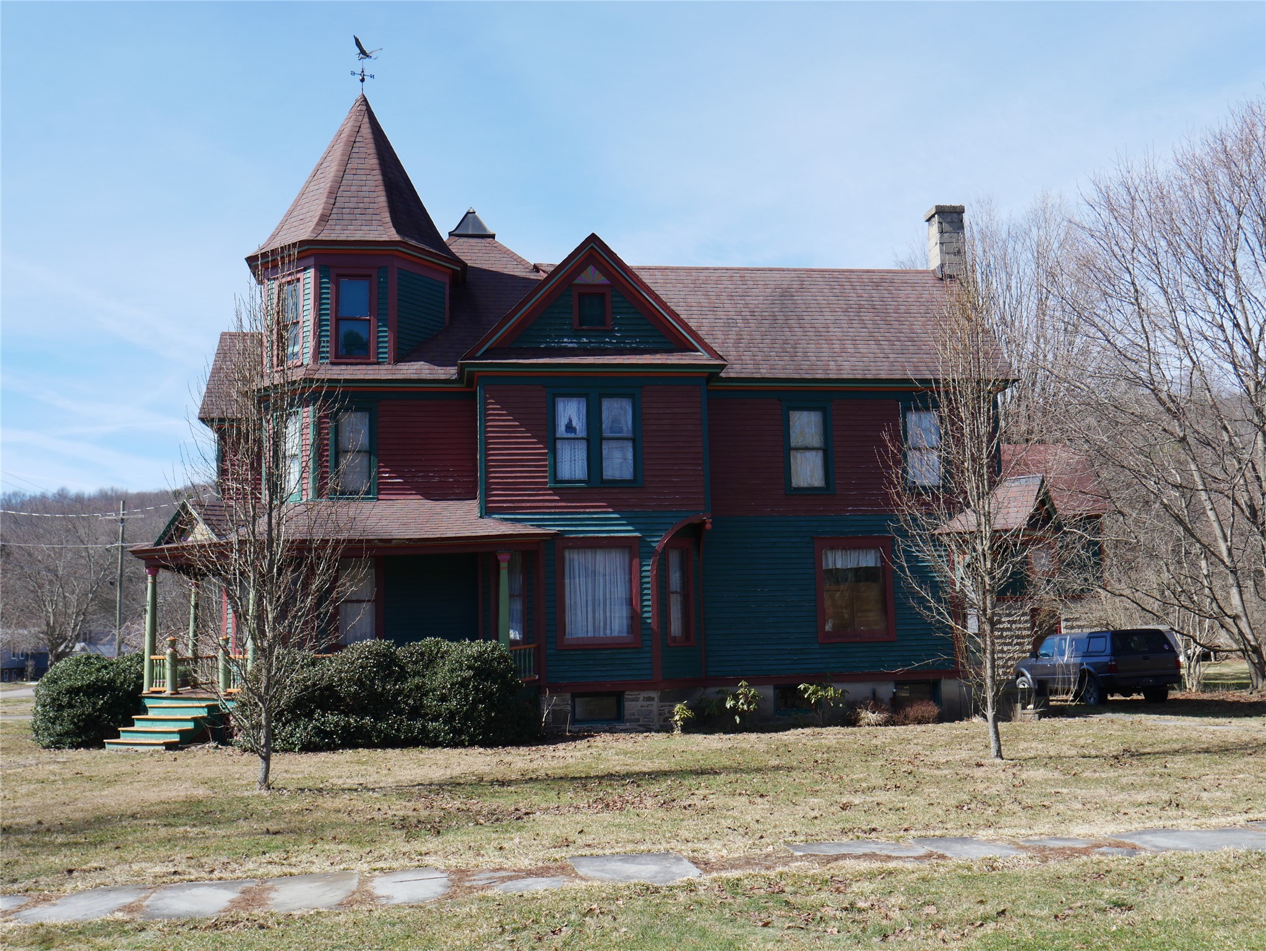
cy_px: 476
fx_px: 1317
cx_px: 633
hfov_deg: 51.3
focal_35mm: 36
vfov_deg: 39.7
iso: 200
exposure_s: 1/320
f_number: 7.1
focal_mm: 18
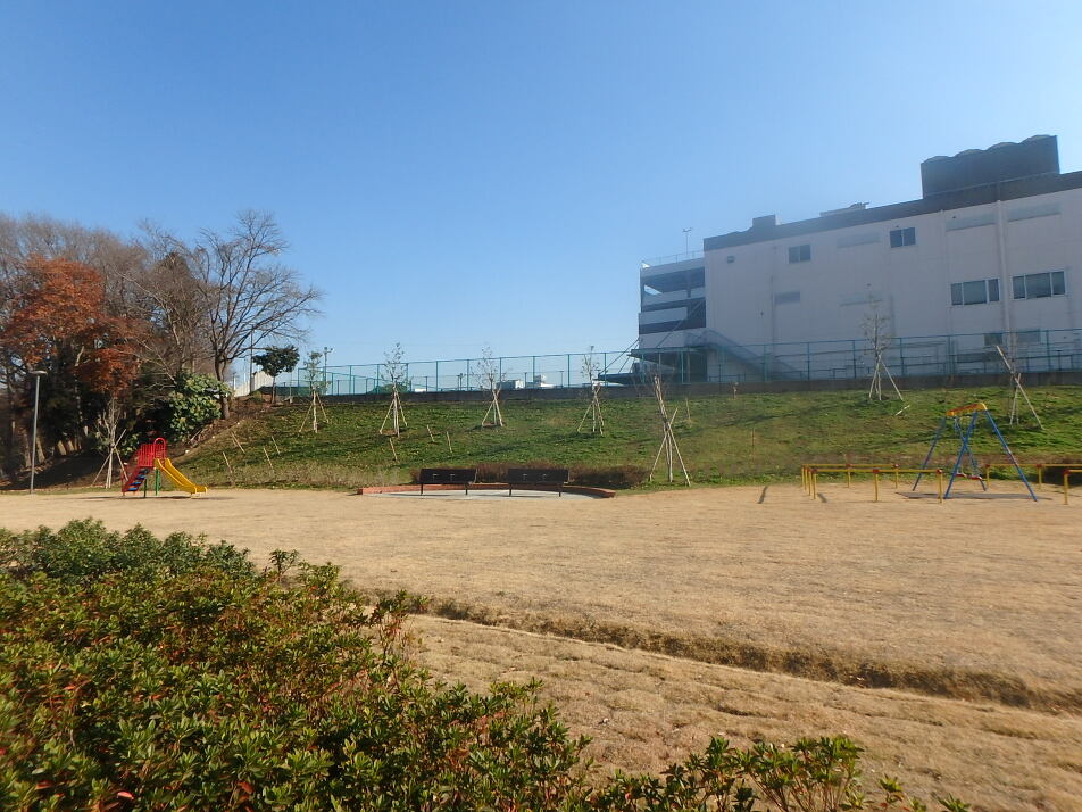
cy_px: 406
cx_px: 541
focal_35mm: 21
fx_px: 656
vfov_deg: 63.4
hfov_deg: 79.0
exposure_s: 1/400
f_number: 6
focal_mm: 3.7
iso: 125
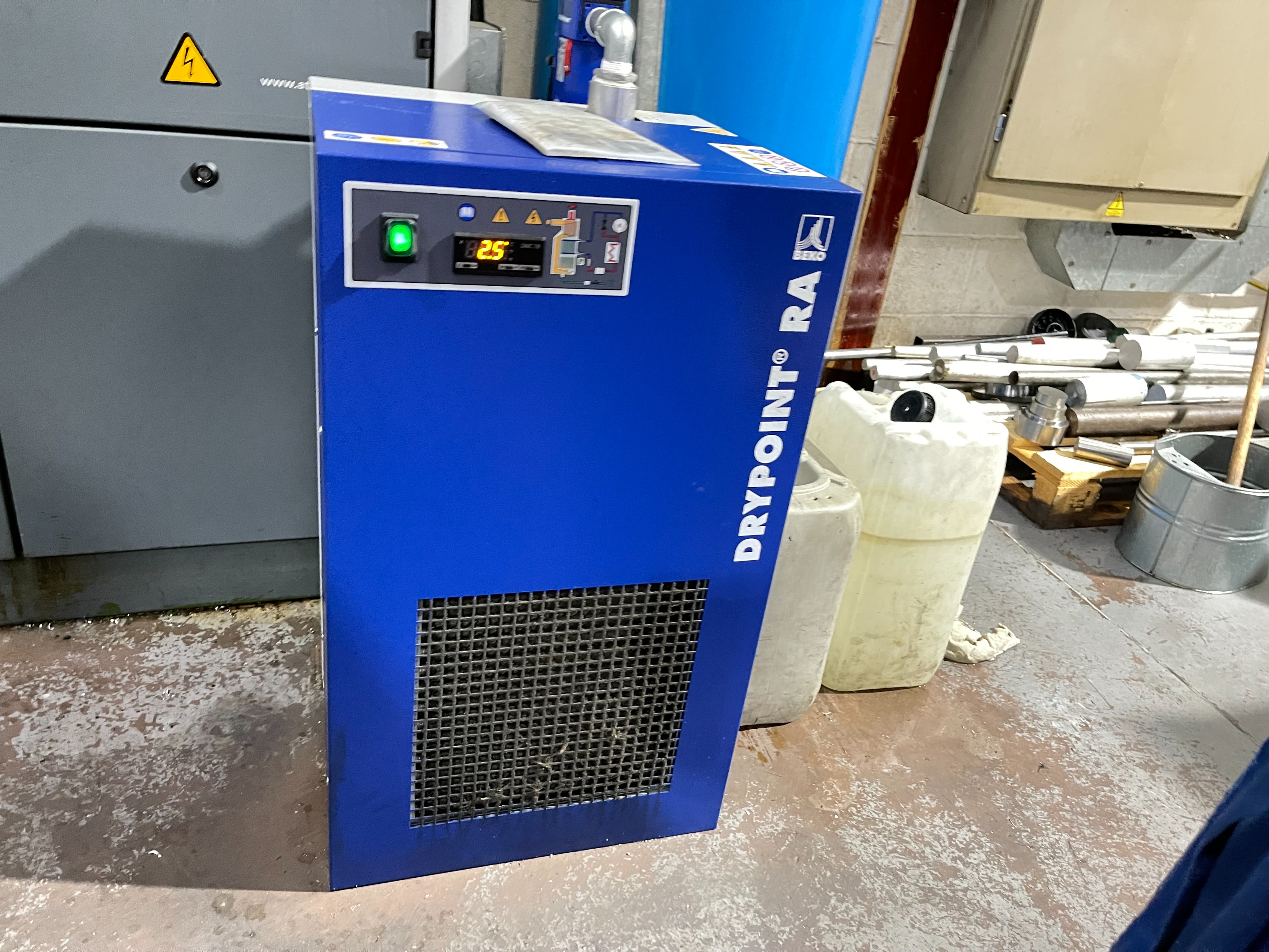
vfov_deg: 53.1
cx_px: 634
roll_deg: -7.0
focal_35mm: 26
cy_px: 476
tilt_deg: -27.3
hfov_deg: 67.3
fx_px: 953
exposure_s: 1/22
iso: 1000
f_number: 1.6
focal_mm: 5.1
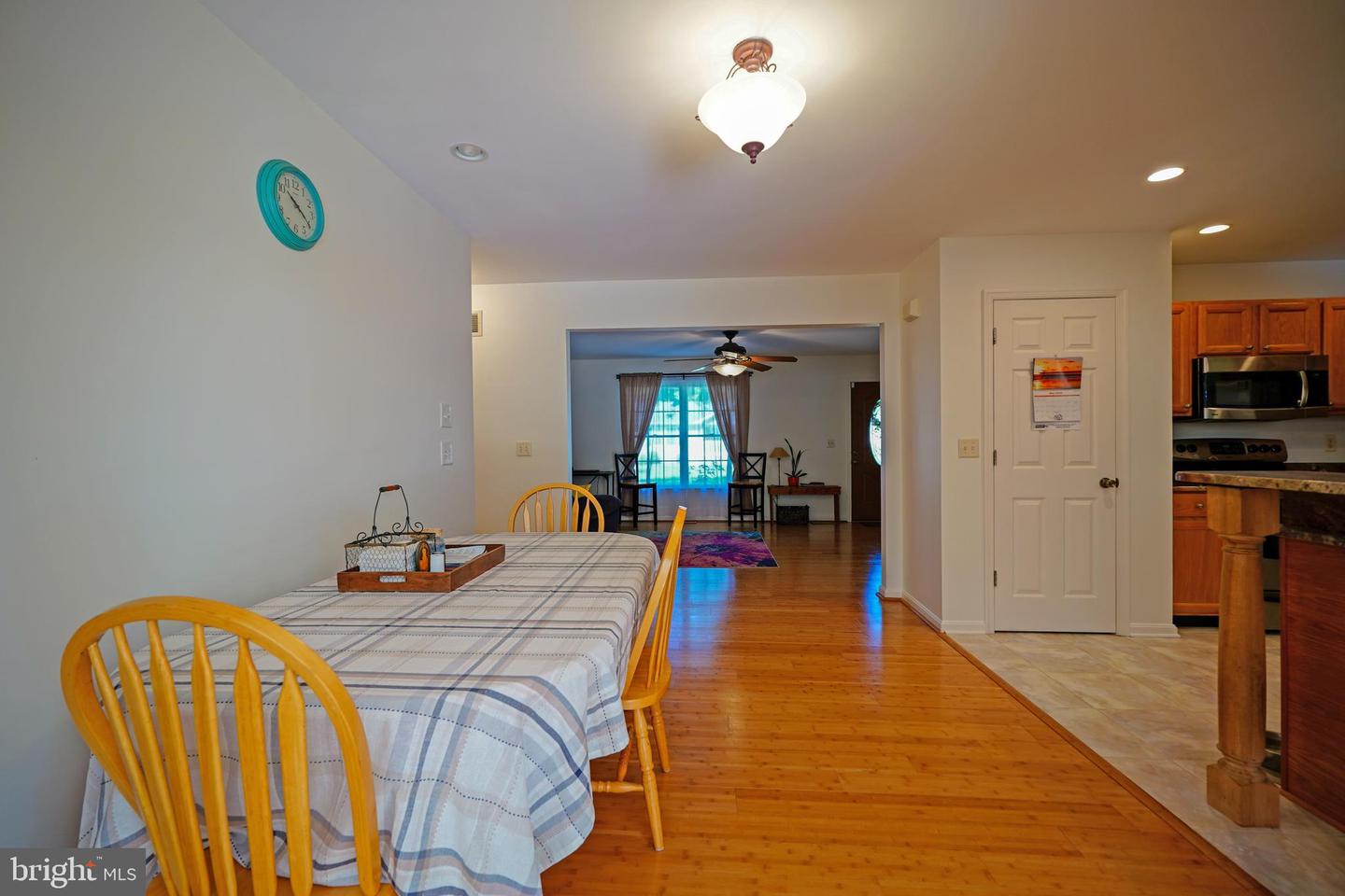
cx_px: 672
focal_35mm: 15
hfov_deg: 100.4
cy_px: 448
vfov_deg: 77.3
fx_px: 560
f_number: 2.8
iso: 125
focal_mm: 10
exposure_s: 1/30
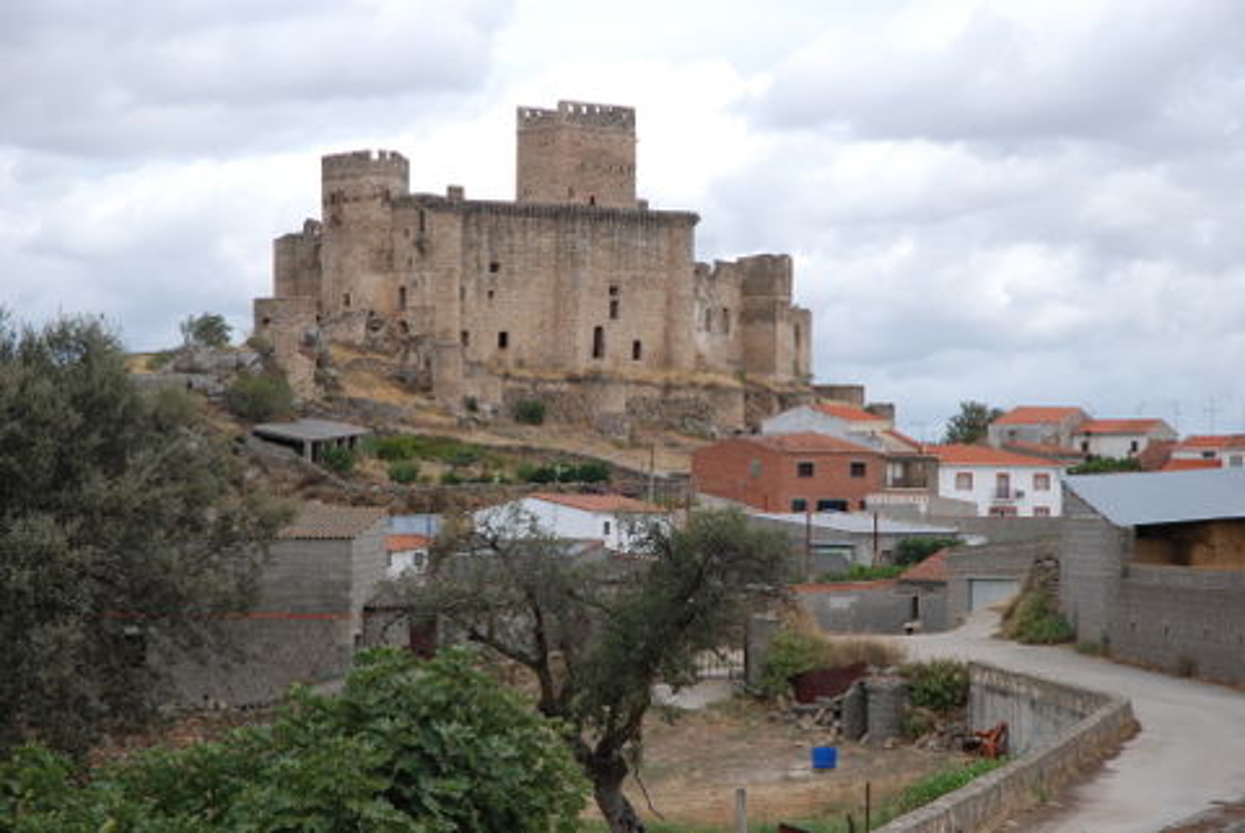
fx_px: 3375
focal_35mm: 98
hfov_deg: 20.9
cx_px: 622
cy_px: 416
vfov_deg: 14.1
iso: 200
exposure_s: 1/500
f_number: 5.6
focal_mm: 65
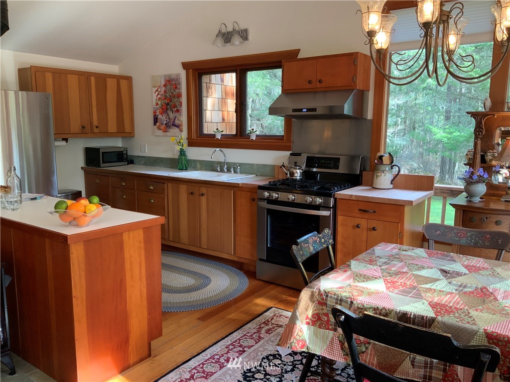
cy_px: 191
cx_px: 255
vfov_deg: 48.2
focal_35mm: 29
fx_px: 427
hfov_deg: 61.7
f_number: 1.8
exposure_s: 1/60
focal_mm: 3
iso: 64
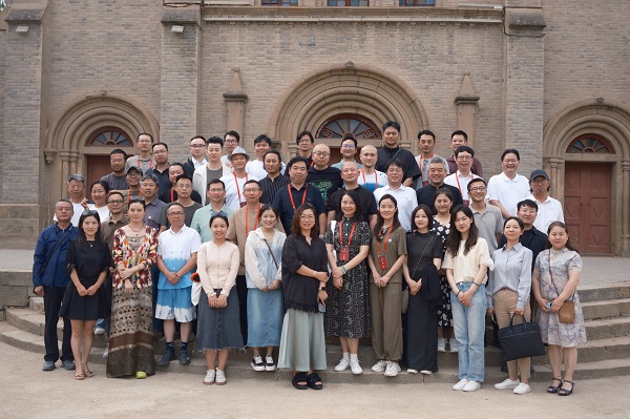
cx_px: 315
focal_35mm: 41
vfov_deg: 32.6
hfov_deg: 47.4
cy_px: 210
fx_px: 717
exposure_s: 1/1000
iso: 800
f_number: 2.8
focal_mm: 27
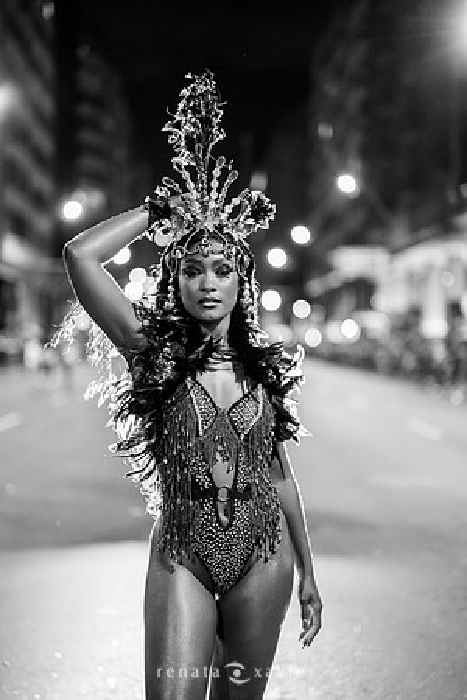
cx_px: 234
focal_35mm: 50
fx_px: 973
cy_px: 350
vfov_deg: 39.6
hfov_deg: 27.0
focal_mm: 50
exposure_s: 1/320
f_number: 1.2
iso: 2000
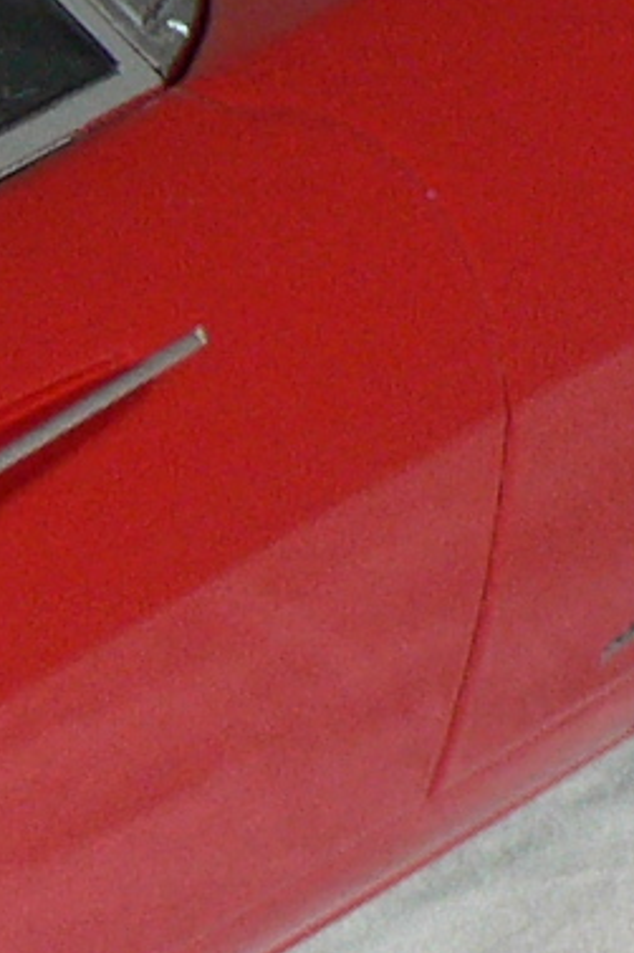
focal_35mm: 720
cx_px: -1268
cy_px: 404
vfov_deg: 2.9
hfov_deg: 1.9
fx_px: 19036
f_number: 3.2
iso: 150
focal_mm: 16.9
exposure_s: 1/30
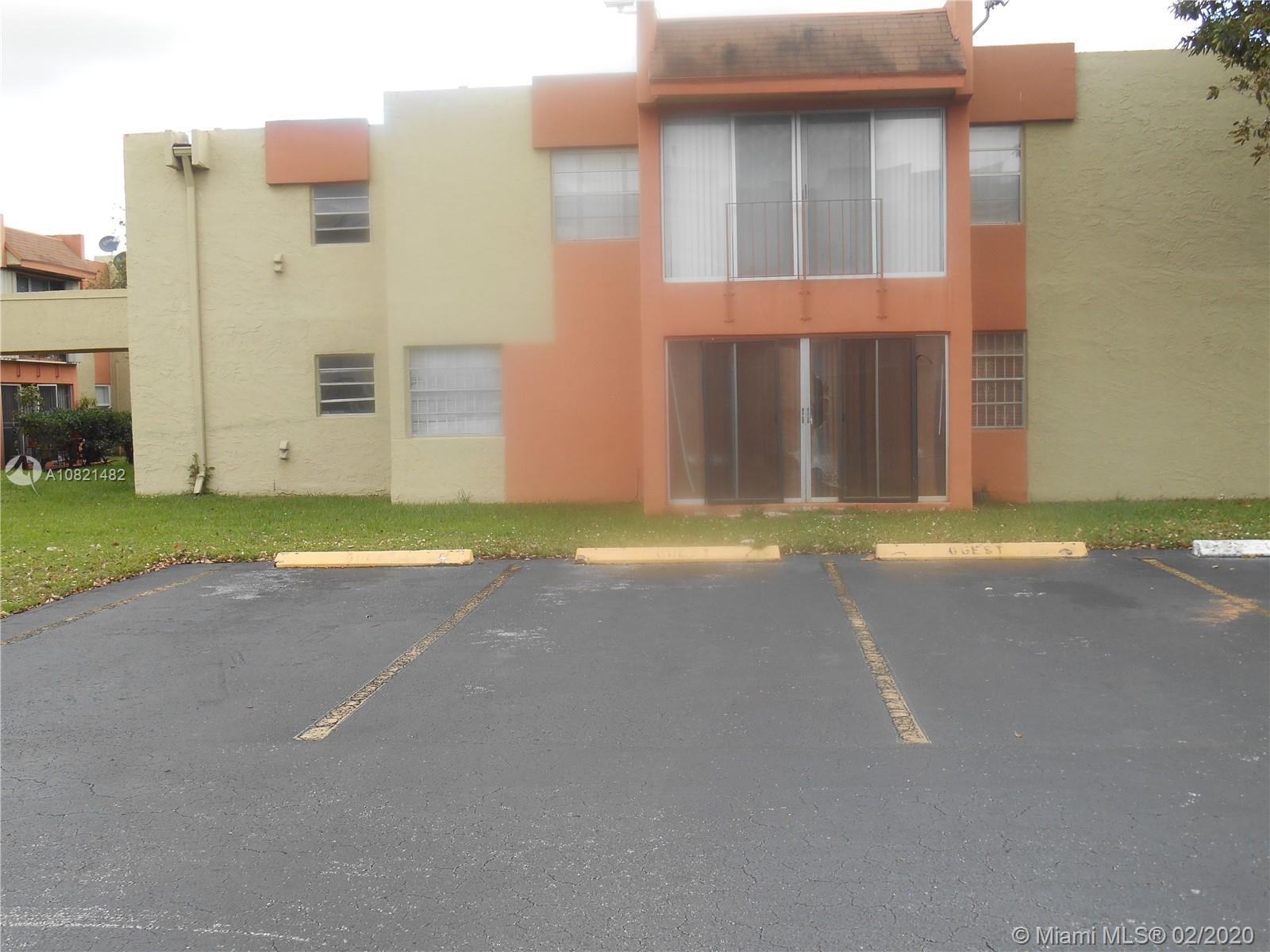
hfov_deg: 52.6
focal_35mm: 35
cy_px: 476
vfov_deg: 40.7
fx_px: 1284
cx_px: 635
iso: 80
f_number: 3.7
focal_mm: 6.3
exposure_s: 1/200
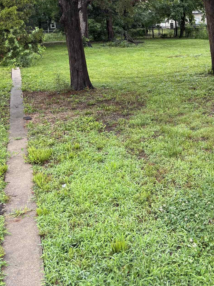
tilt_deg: -5.3
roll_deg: +0.8
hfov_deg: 29.2
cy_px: 60
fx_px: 396
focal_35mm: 48
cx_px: 189
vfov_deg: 38.3
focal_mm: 5.96
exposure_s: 1/121
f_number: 1.6
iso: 50
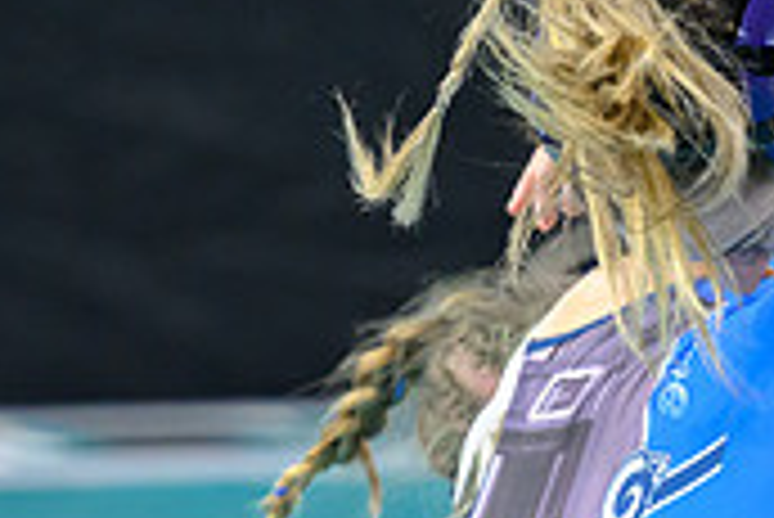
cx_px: 832
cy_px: 446
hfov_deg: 2.5
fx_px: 17494
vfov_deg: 1.7
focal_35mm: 813
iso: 3200
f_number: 2.8
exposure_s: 1/800
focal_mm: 175
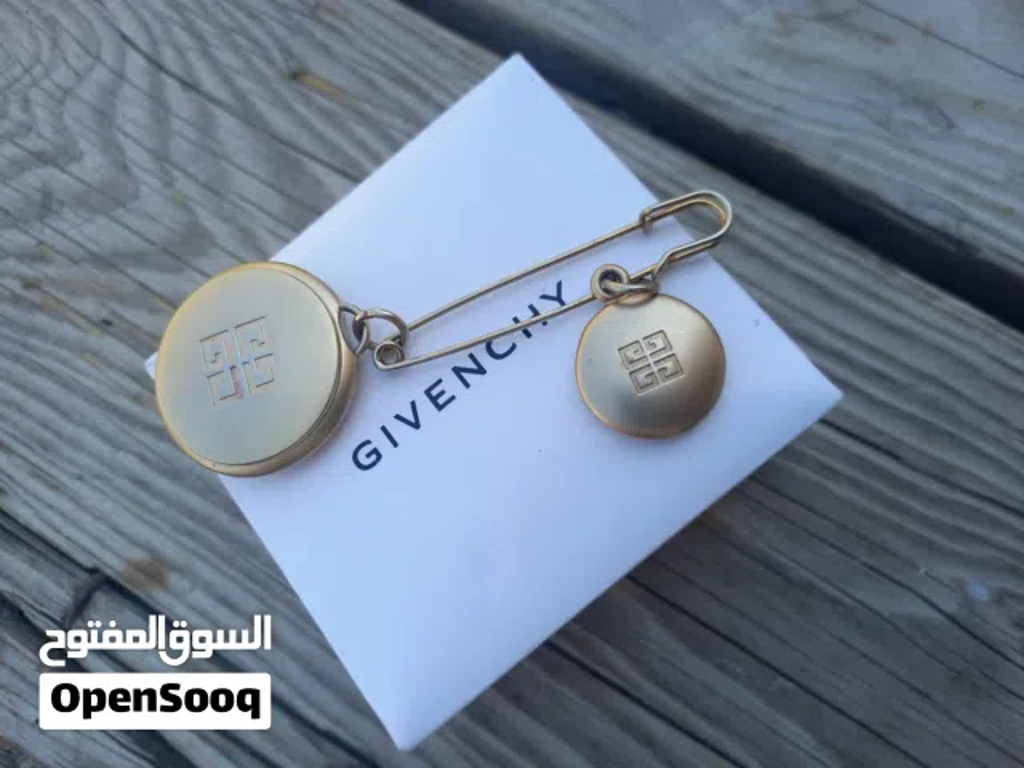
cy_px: 384
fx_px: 740
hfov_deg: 69.4
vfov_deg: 54.9
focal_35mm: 25
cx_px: 512
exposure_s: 1/319
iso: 50
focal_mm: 4.65
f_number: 1.8
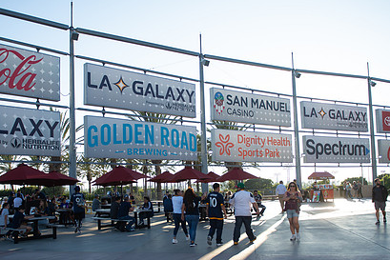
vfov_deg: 38.7
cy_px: 163
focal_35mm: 34
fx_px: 368
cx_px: 170
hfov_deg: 55.6
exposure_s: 1/1250
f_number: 2.8
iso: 200
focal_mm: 24
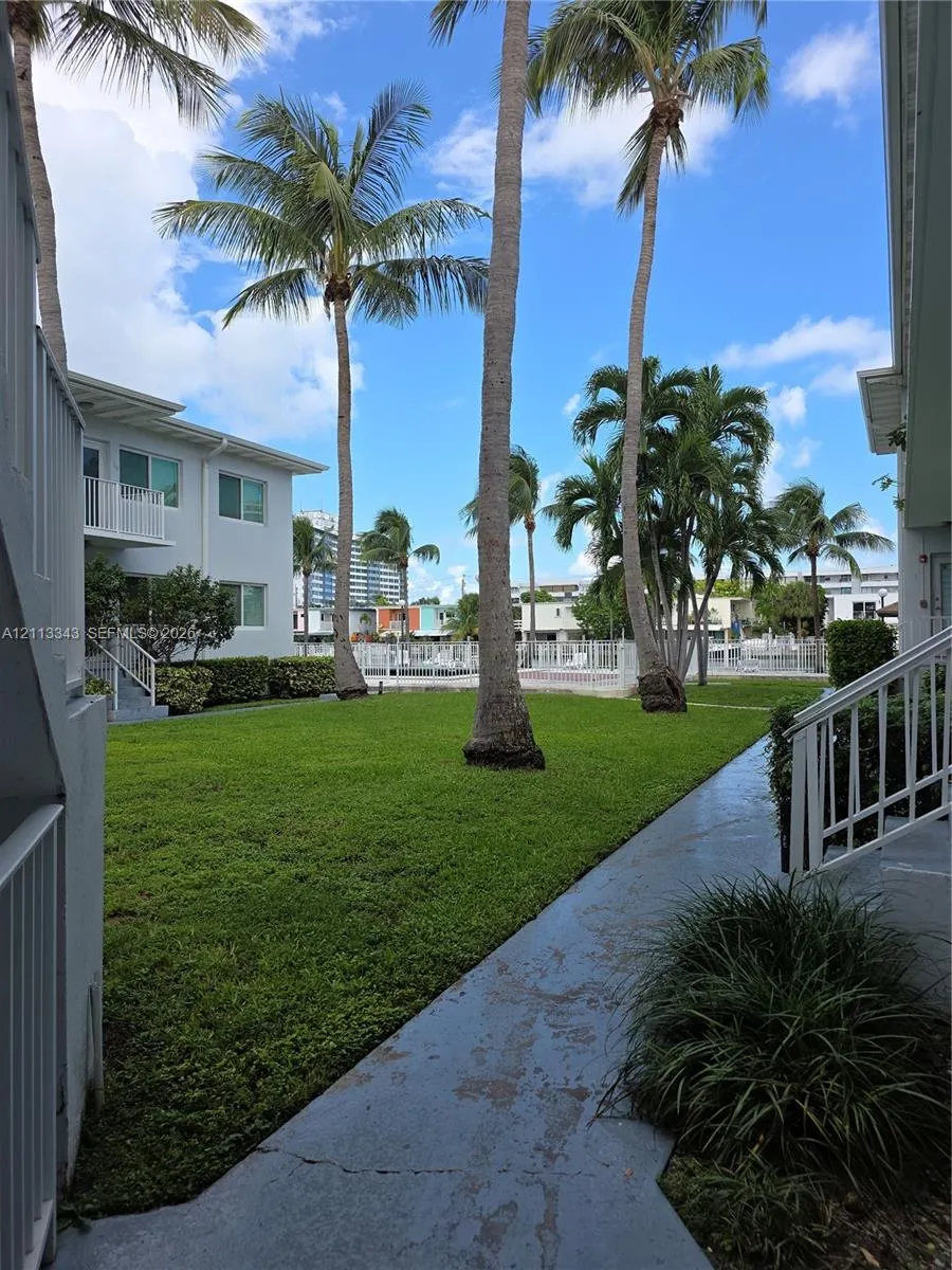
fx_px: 843
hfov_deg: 58.9
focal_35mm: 23
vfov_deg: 73.9
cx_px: 476
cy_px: 635
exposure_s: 1/479
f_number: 1.7
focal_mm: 6.3
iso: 12
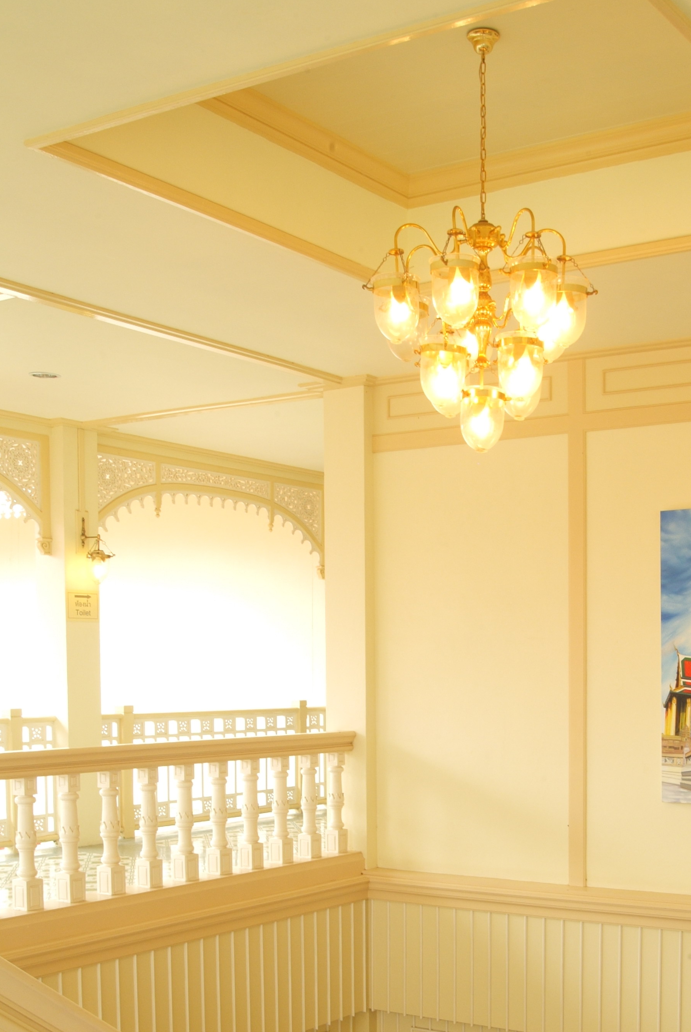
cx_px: 503
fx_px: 1321
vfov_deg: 41.7
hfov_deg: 28.9
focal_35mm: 46
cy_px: 748
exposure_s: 1/6
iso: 200
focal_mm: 19
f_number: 16
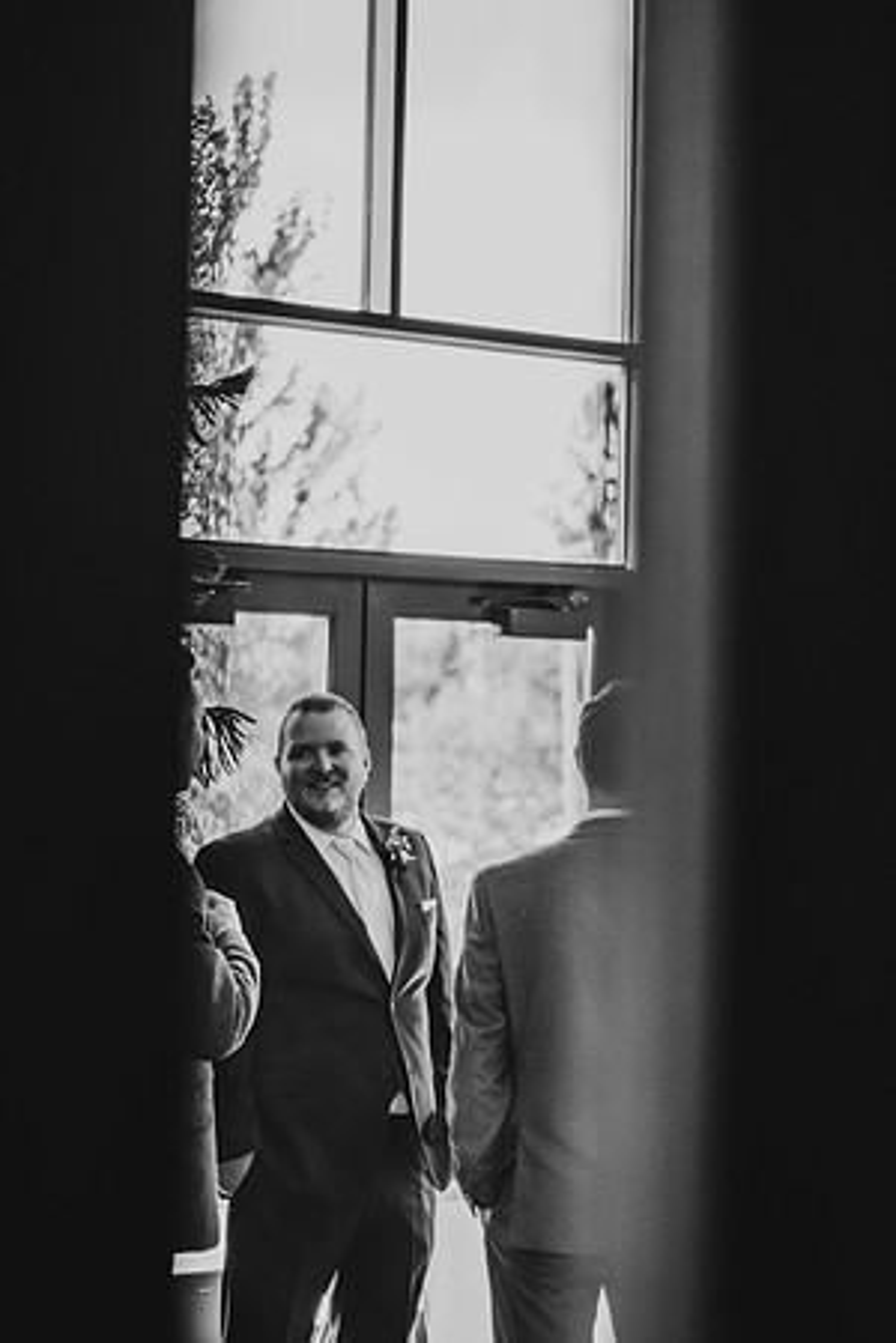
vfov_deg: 27.0
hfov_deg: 18.2
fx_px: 2800
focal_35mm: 75
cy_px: 672
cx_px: 448
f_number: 1.8
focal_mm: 50
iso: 500
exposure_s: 1/800
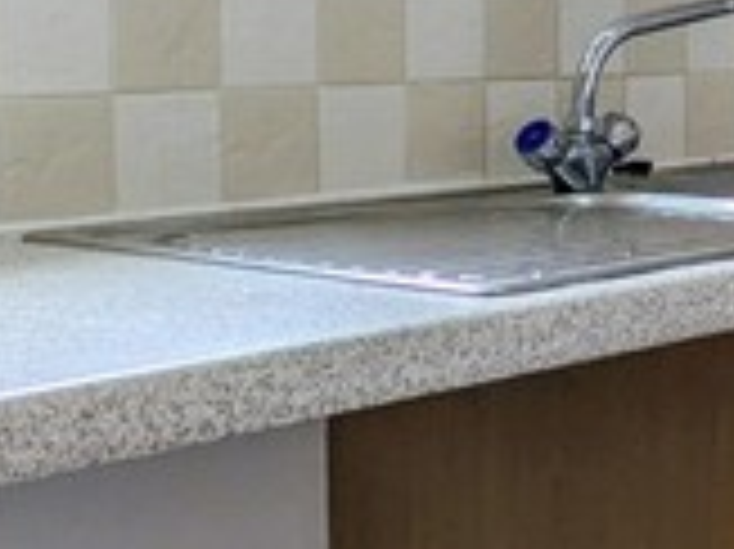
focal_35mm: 88
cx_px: 892
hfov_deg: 20.7
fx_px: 1865
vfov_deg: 16.6
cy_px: 88
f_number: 2.2
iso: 90
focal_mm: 1.83
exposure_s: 1/223
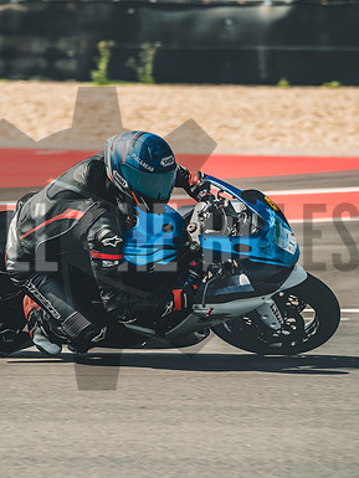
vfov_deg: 4.8
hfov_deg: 3.6
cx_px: 97
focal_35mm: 413
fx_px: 5708
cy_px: 239
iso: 640
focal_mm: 189.7
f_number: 5
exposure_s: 1/1600
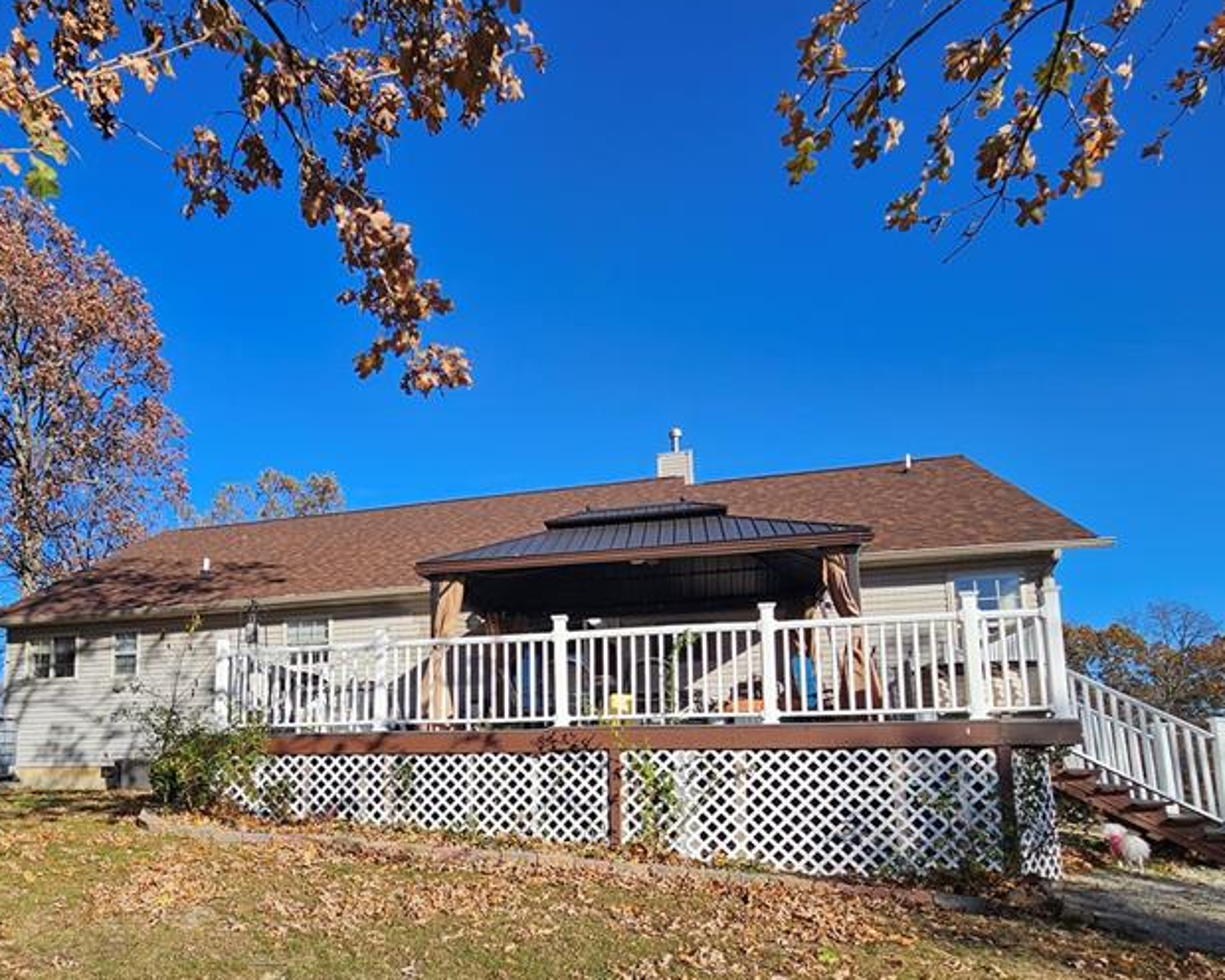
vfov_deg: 63.4
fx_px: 761
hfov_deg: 76.1
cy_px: 675
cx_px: 447
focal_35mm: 21
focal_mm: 2.2
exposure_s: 1/2378
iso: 50
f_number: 2.2
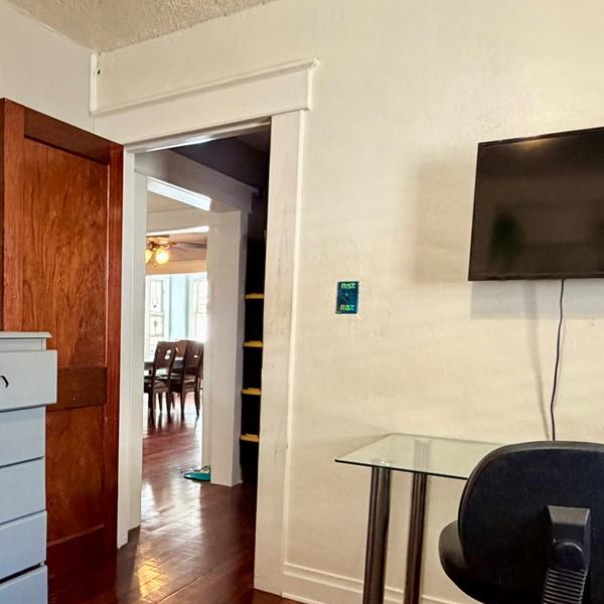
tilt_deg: -5.7
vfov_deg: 49.1
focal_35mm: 33
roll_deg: -0.9
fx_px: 651
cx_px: 113
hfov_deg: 46.8
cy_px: 392
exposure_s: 1/60
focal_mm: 2.22
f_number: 2.2
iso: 400
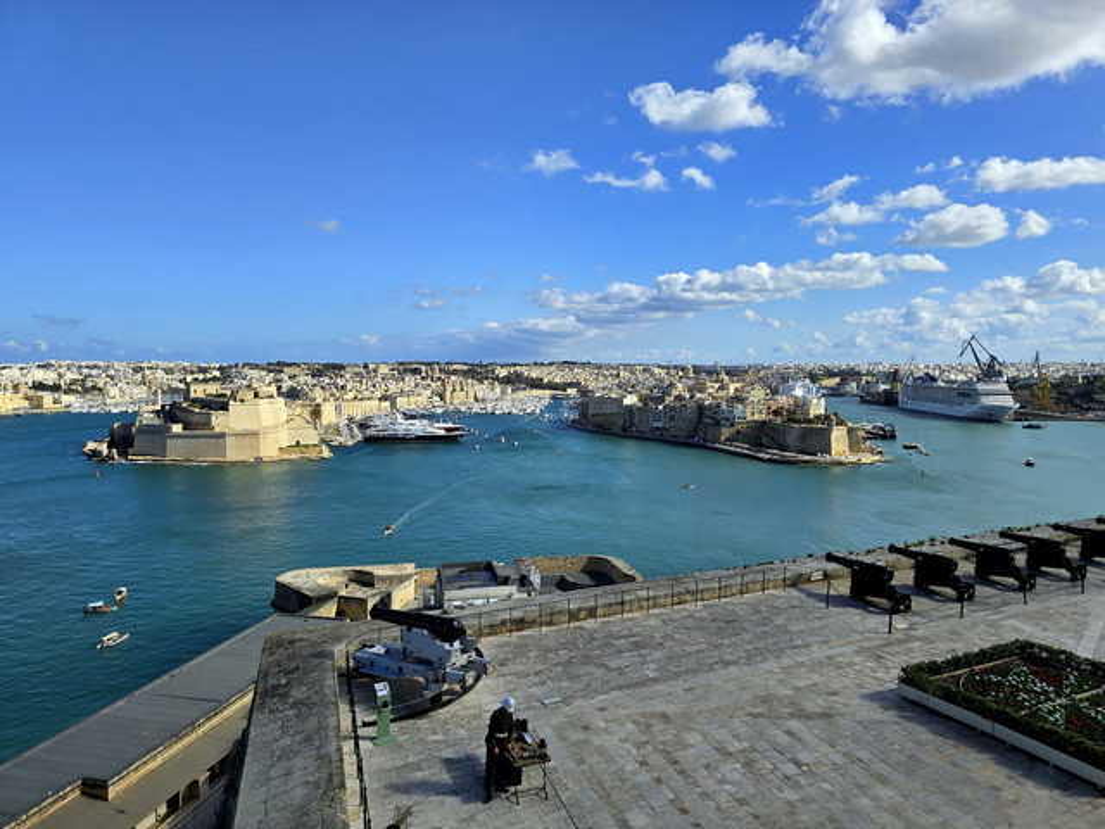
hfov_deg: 73.9
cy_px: 414
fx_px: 734
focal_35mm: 23
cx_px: 552
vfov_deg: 58.9
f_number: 1.7
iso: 12
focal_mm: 6.3
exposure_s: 1/989
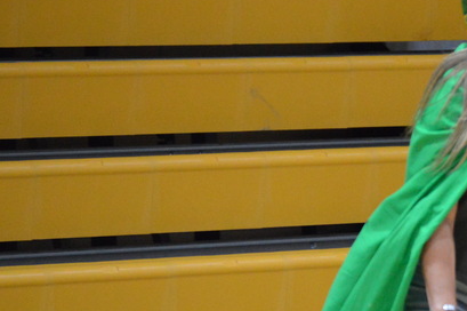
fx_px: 5457
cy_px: 171
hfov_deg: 4.9
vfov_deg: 3.3
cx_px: 548
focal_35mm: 421
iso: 3200
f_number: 4.8
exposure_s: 1/250
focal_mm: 112
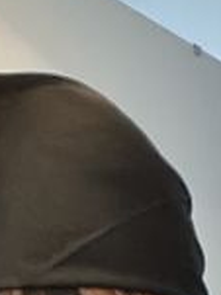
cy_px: 342
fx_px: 1014
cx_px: 39
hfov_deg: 12.4
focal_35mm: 119
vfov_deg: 16.0
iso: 800
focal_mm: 2.71
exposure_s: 1/21
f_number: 2.2
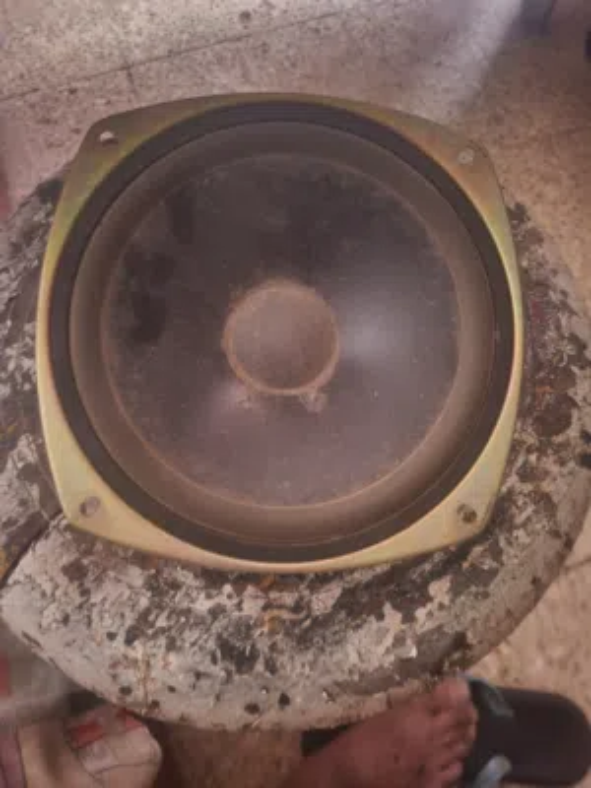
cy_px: 394
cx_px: 296
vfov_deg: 71.6
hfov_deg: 56.8
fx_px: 546
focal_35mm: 24
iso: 1250
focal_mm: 5
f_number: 1.8
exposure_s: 1/9.99
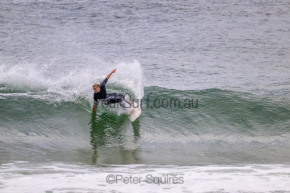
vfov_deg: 1.7
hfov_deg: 2.6
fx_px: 6446
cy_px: 96
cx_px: 145
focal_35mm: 800
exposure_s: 1/2000
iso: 1400
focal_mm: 800
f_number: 11
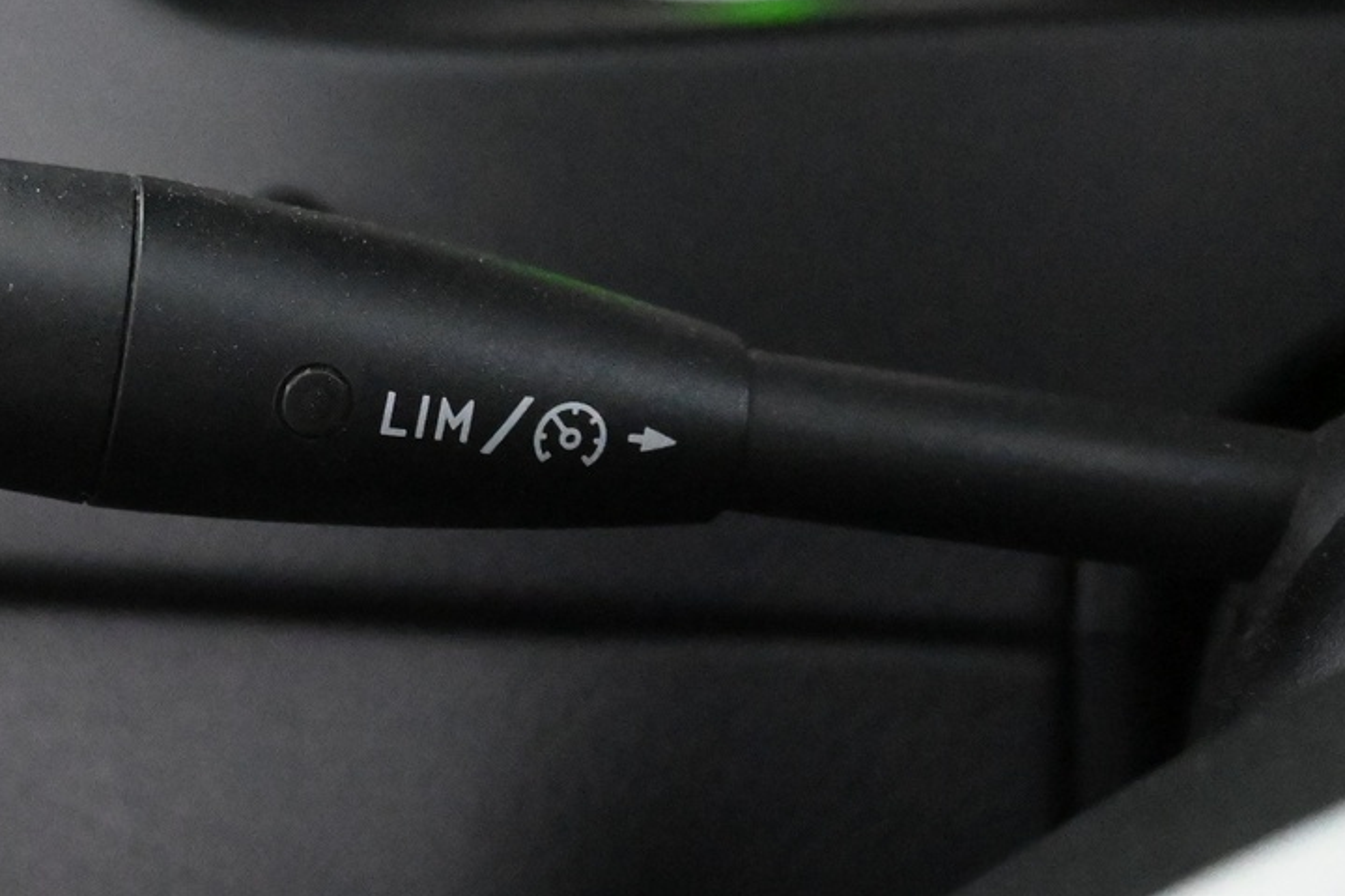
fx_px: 3026
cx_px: 273
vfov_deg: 16.8
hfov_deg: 24.7
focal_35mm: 81
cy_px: 381
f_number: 4.2
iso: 11400
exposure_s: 1/40
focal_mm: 24
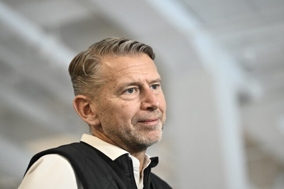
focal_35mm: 120
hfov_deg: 17.1
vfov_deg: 11.4
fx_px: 947
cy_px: 94
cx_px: 142
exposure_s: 1/250
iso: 3200
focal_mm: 120
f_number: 2.8
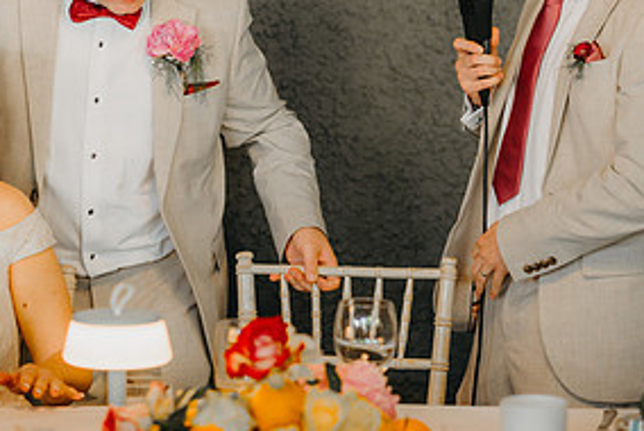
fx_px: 3187
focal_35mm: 178
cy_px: 42
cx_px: 266
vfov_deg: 7.7
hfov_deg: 11.5
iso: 800
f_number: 2
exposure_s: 1/250
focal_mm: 85
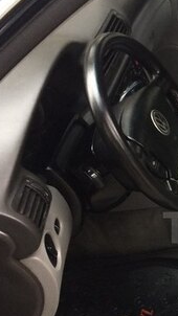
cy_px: 228
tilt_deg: -42.4
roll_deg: +8.1
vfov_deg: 30.2
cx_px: 270
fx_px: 579
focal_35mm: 69
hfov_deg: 16.0
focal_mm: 4.15
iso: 125
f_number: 2.2
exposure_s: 1/33
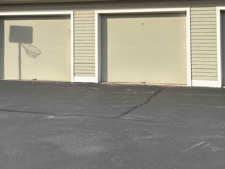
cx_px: 131
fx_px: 338
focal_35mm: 52
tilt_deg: +0.5
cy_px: 24
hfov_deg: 36.7
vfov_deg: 27.2
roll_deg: +0.2
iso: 80
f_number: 1.78
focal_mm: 6.86
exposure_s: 1/3717
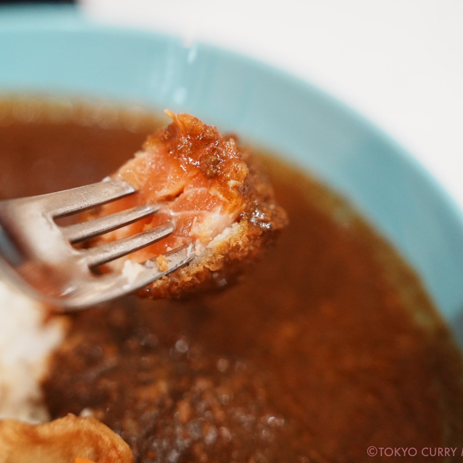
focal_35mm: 64
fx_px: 968
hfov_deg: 26.8
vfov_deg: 26.9
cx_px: 183
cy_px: 232
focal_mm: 50
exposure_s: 1/200
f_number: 2.8
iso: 4000
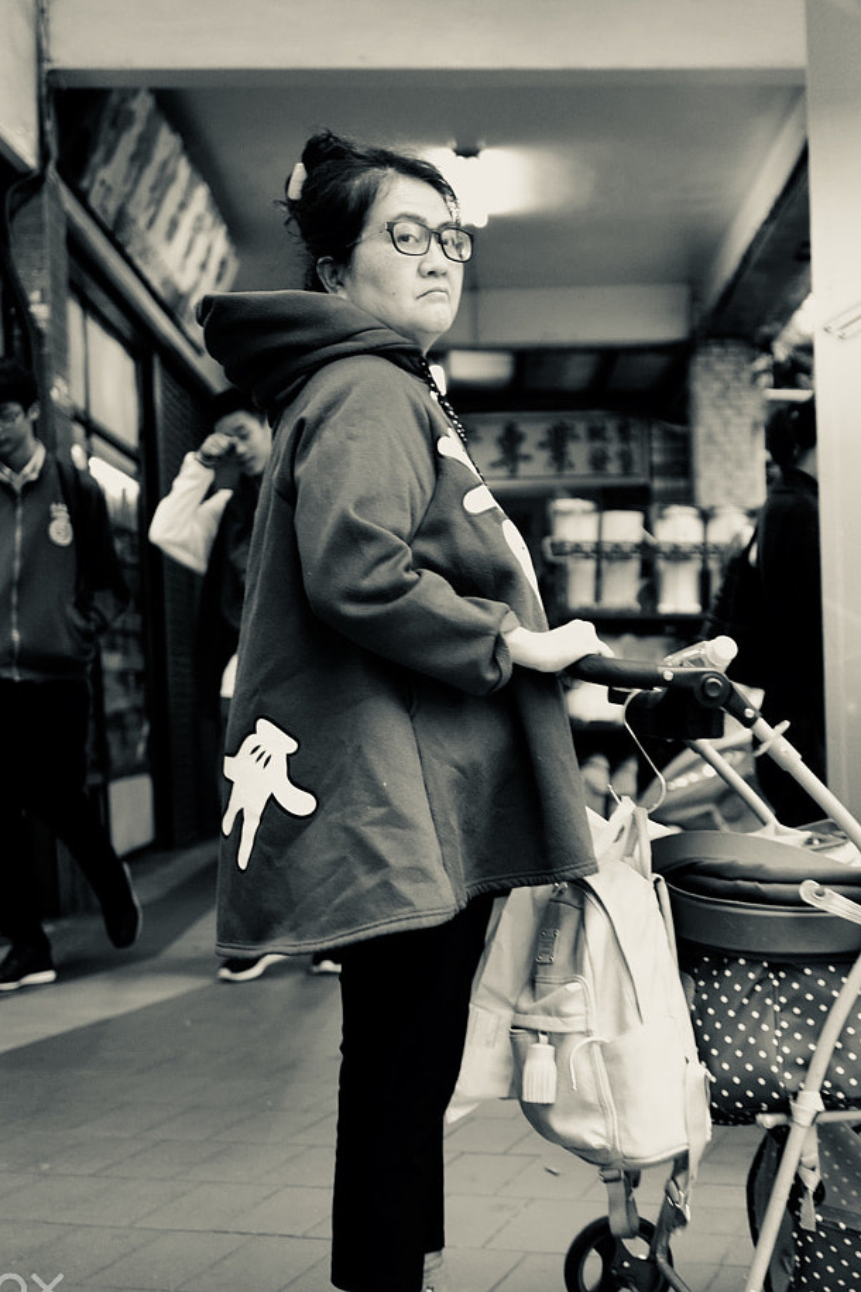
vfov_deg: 40.3
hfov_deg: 26.2
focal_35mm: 49
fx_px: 1758
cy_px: 737
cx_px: 843
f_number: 1.7
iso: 400
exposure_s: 1/125
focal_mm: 28
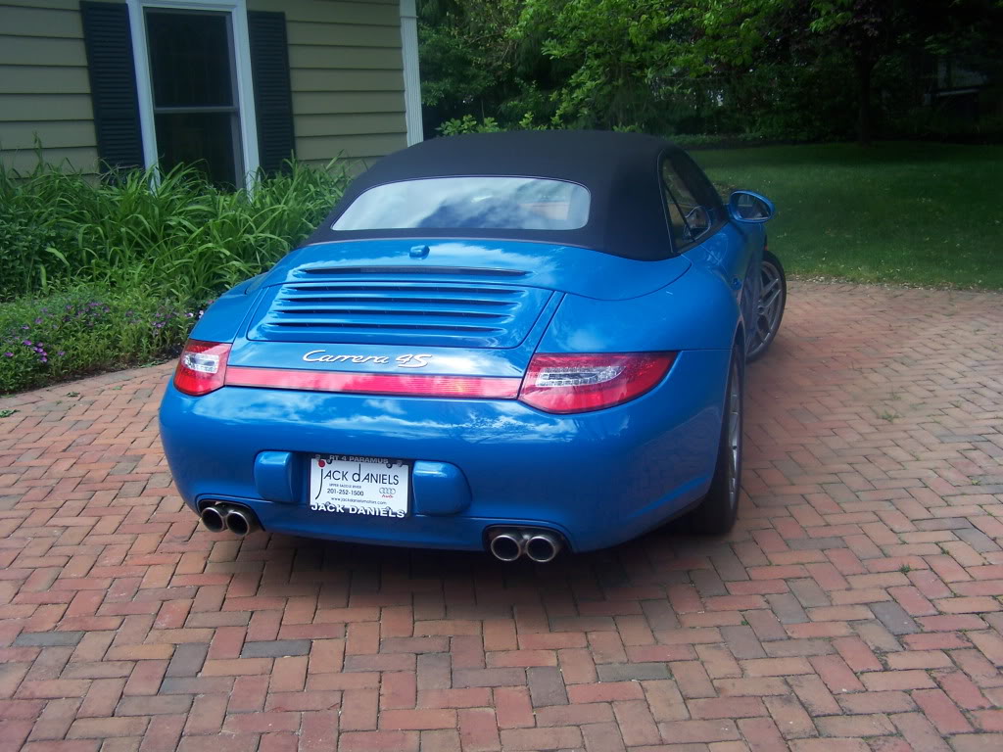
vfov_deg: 37.7
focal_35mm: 38
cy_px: 376
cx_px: 502
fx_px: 1101
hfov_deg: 49.0
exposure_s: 1/500
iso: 80
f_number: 2.8
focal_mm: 6.3
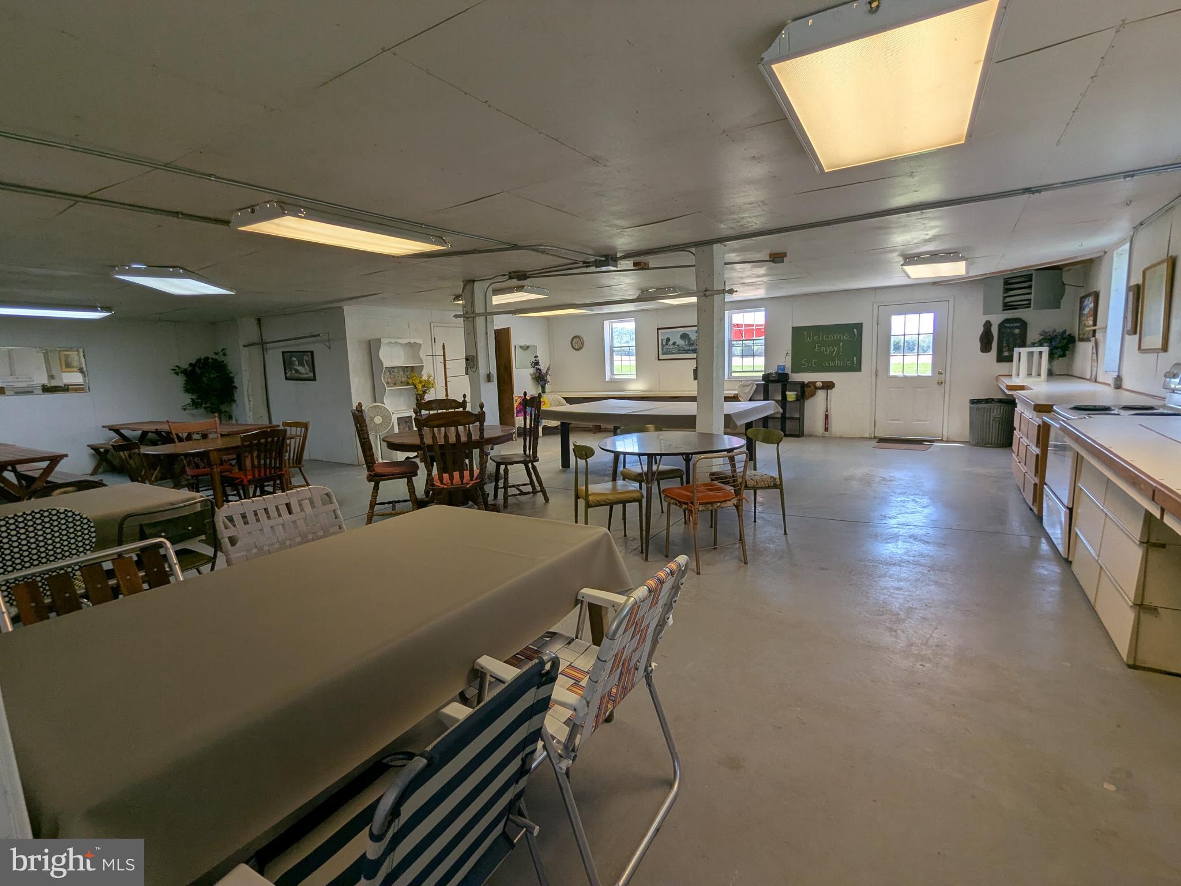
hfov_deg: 94.5
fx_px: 546
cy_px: 443
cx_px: 590
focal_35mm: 16
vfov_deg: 78.1
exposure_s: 1/229
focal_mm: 2.35
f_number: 2.2
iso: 55
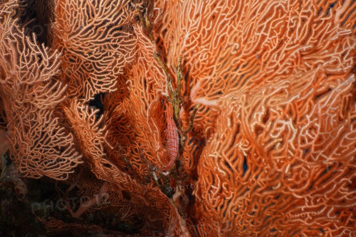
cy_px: 118
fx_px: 415
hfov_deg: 46.4
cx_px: 178
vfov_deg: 31.9
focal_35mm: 42
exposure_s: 1/80
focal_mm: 28
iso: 200
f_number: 13
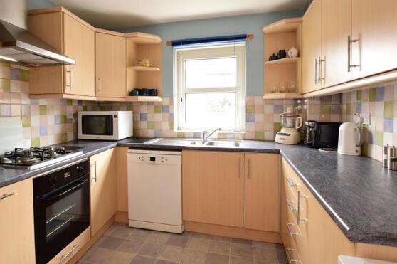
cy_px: 112
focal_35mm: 20
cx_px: 177
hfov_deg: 82.9
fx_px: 224
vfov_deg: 60.8
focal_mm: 11.5
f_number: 11
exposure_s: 1/4
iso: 250
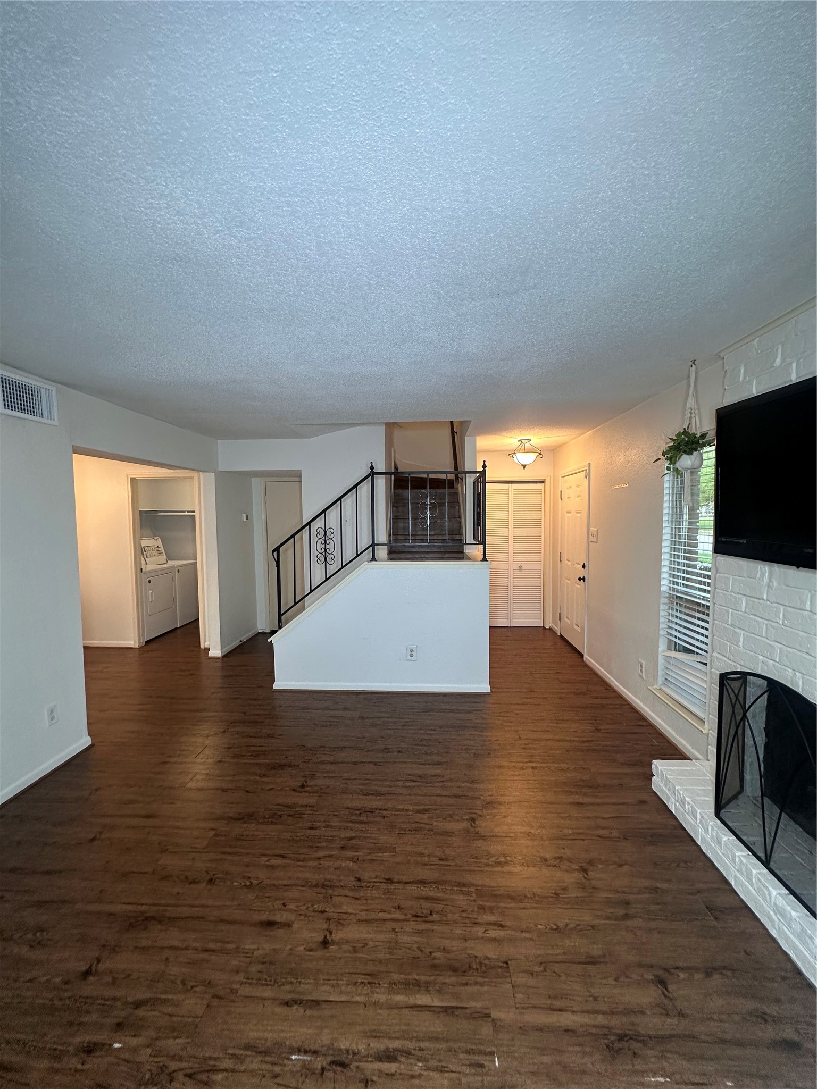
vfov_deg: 102.1
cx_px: 408
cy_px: 544
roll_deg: -0.3
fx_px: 441
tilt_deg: -3.3
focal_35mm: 14
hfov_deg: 85.7
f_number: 2.2
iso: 160
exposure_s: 1/60
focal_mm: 2.22
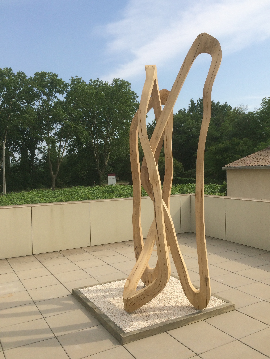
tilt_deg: -1.7
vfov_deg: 60.0
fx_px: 312
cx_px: 137
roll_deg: +1.6
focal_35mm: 30
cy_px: 176
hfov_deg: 46.8
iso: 32
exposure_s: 1/2415
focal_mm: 4.15
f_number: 2.2
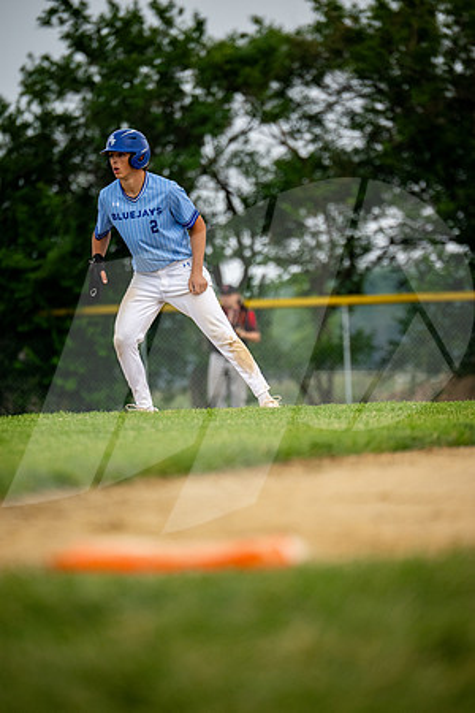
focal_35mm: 400
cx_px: 238
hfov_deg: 3.4
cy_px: 356
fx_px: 7916
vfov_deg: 5.2
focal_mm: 400
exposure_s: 1/1600
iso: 2000
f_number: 5.6
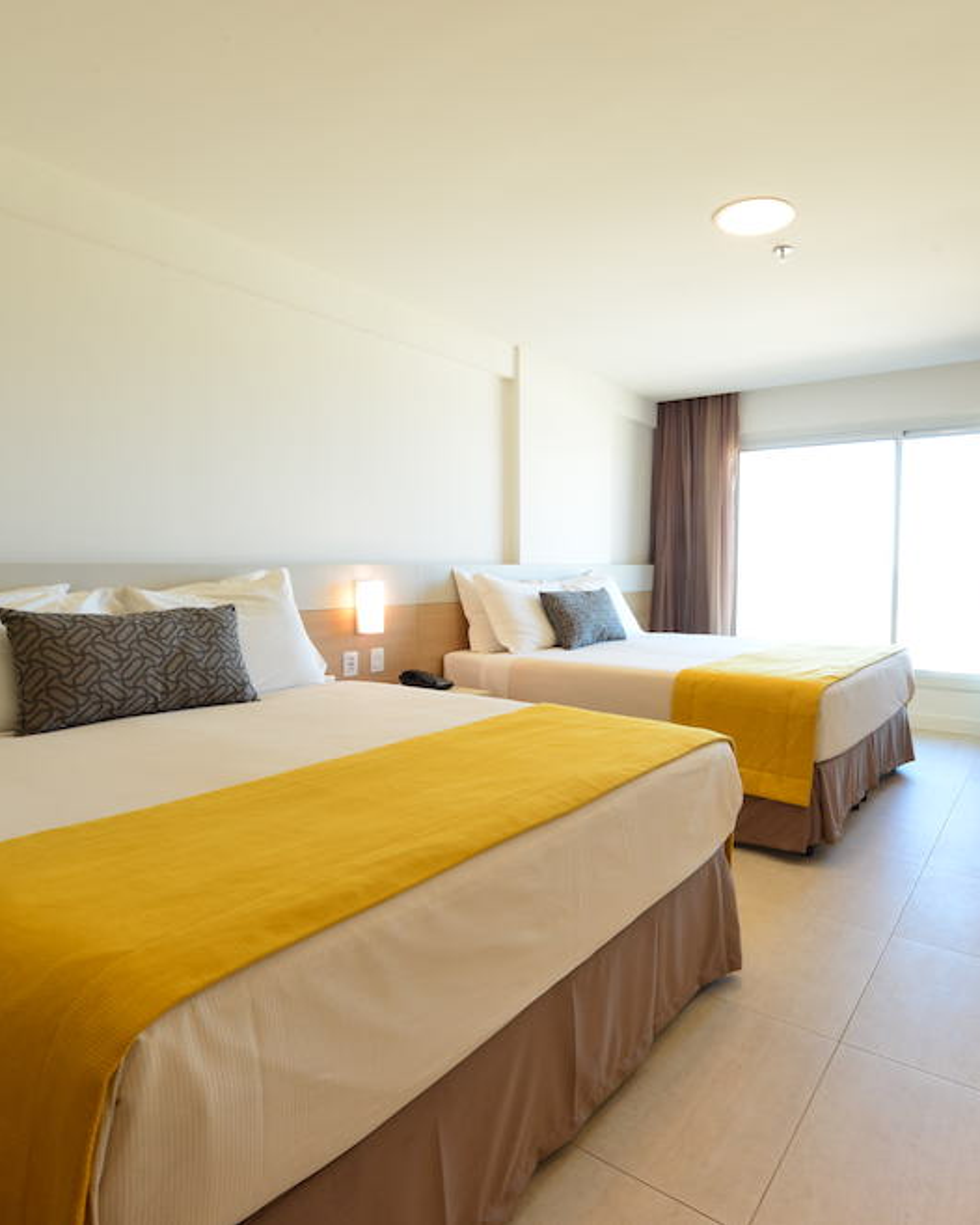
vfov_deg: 80.4
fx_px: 725
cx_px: 570
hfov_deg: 67.7
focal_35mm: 20
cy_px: 605
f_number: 13
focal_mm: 14
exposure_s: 1/13
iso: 400
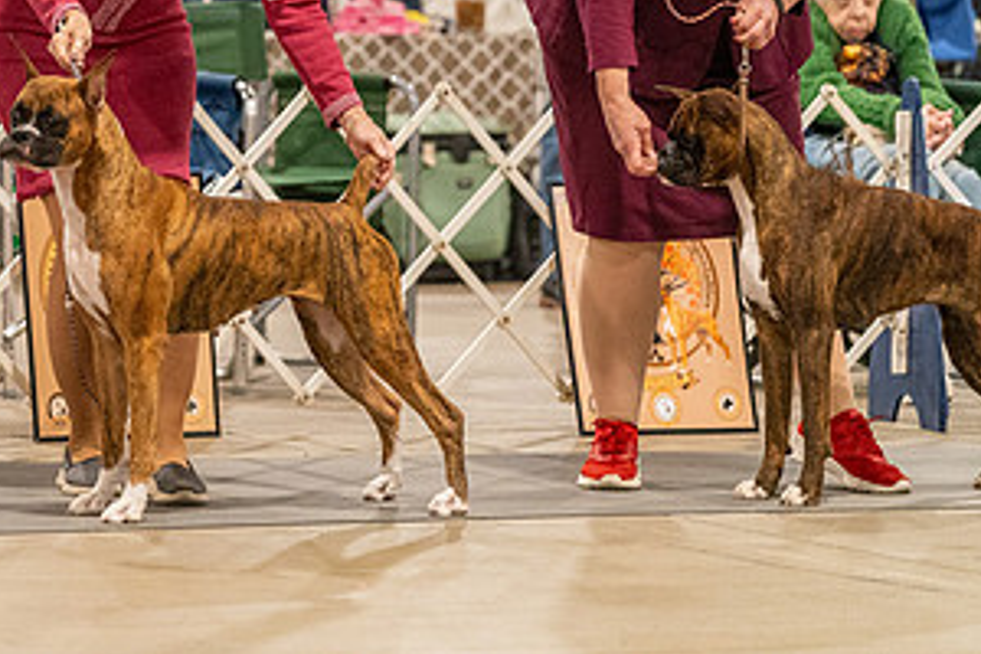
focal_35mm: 259
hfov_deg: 7.9
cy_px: 28
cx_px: 111
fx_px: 7057
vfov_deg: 5.3
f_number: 3.5
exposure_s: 1/250
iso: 6400
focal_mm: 134
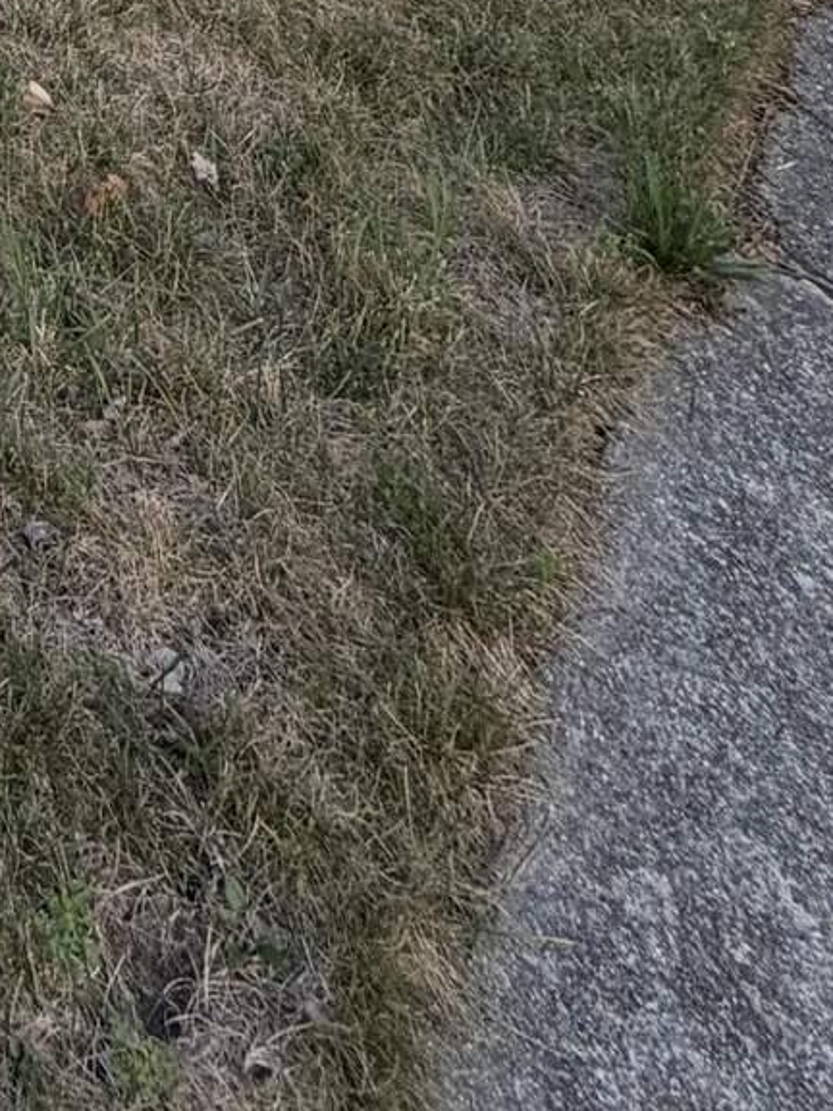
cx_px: -638
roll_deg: -0.1
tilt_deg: -6.6
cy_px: -924
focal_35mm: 56
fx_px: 1797
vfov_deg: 21.3
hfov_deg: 19.8
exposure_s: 1/138
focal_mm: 2.22
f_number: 2.2
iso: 40
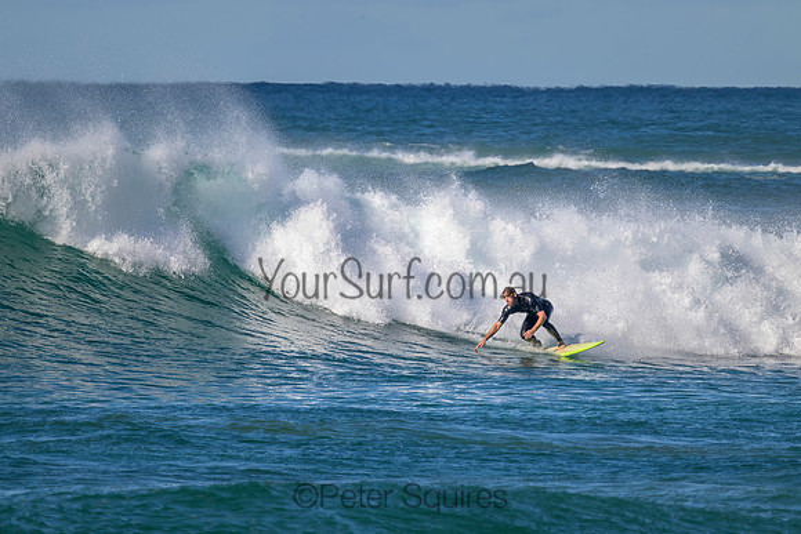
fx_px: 18545
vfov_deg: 1.7
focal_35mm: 833
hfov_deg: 2.5
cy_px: 267
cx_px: 400
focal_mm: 800
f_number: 11
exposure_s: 1/2000
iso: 800
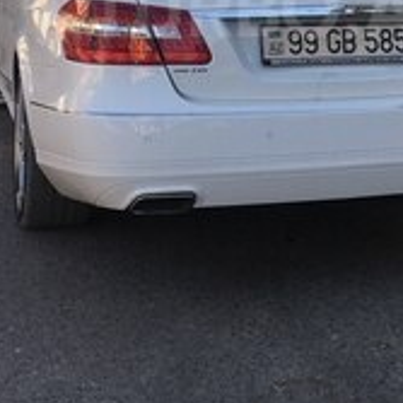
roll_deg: -2.2
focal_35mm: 76
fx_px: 1001
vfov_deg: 22.0
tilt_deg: -3.1
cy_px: 10
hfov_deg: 22.6
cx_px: 275
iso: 25
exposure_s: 1/452
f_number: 2.2
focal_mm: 4.15
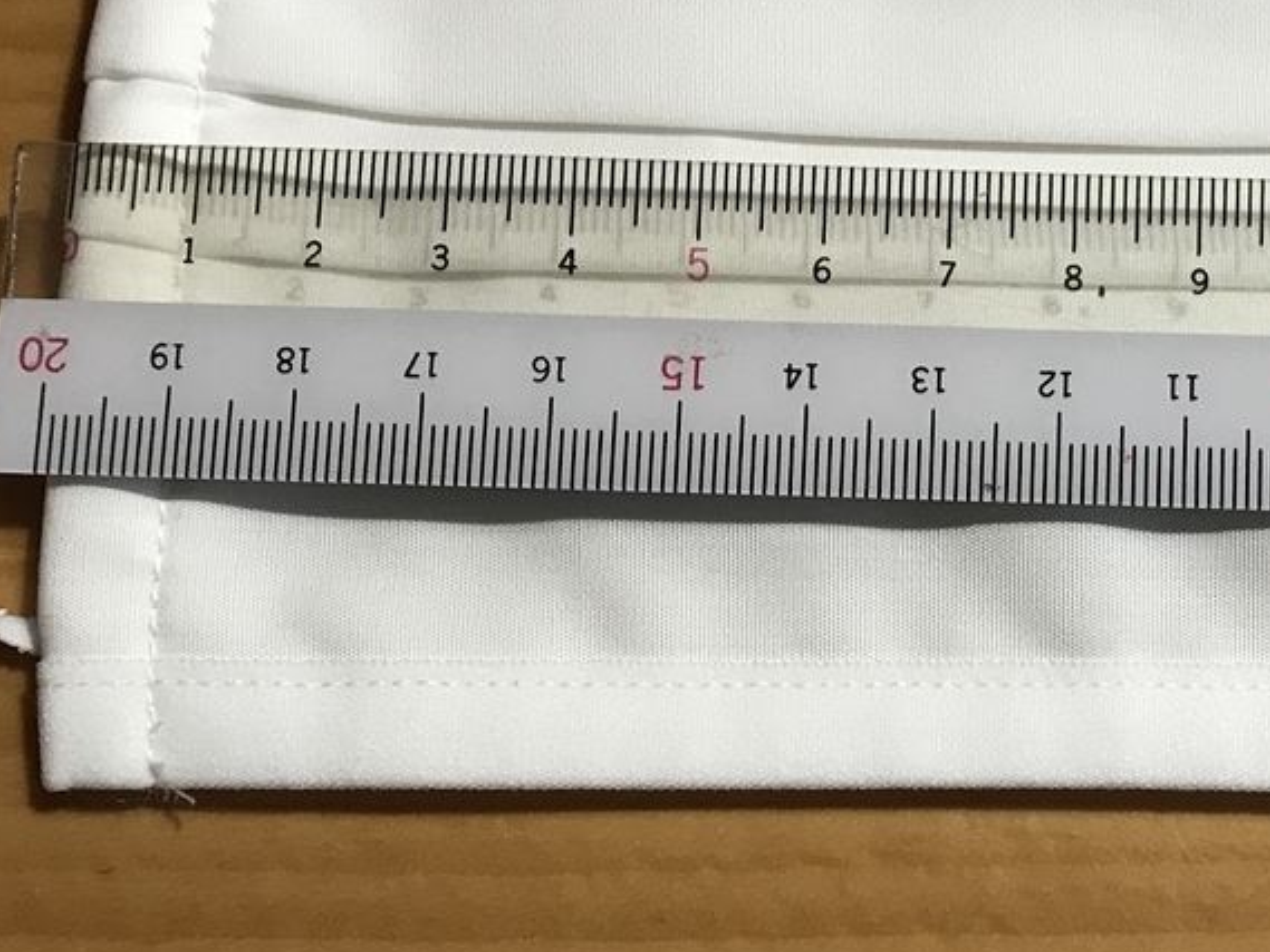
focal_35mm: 59
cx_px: 1071
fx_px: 2165
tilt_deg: -75.7
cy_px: 488
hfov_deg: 31.6
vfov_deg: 24.8
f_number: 1.8
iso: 25
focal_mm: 3.99
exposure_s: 1/33
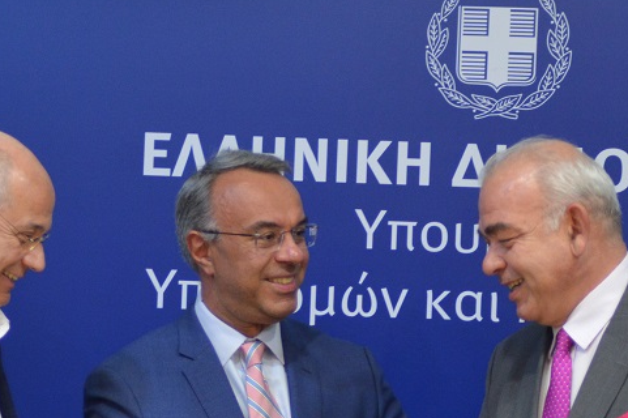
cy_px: 389
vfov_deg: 9.2
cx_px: 300
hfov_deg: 13.8
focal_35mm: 149
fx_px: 2597
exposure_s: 1/60
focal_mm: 70
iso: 2000
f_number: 4
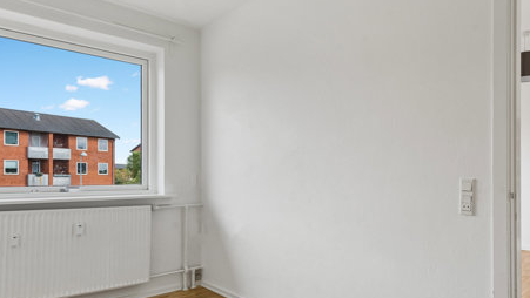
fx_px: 365
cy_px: 178
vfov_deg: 44.2
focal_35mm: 26
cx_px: 307
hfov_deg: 71.4
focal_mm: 14
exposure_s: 1/40
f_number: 10
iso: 250
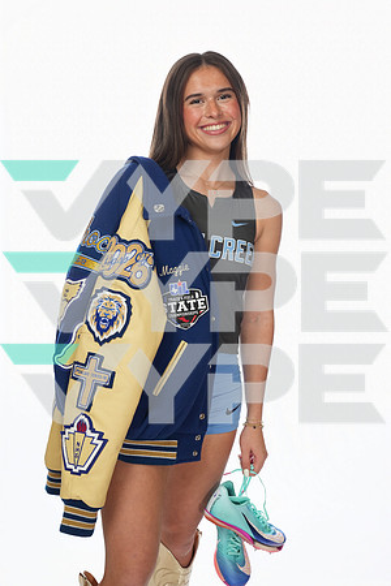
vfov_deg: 41.1
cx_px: 196
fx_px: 782
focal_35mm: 48
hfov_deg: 28.1
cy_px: 293
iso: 800
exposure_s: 1/250
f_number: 6.3
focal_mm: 48
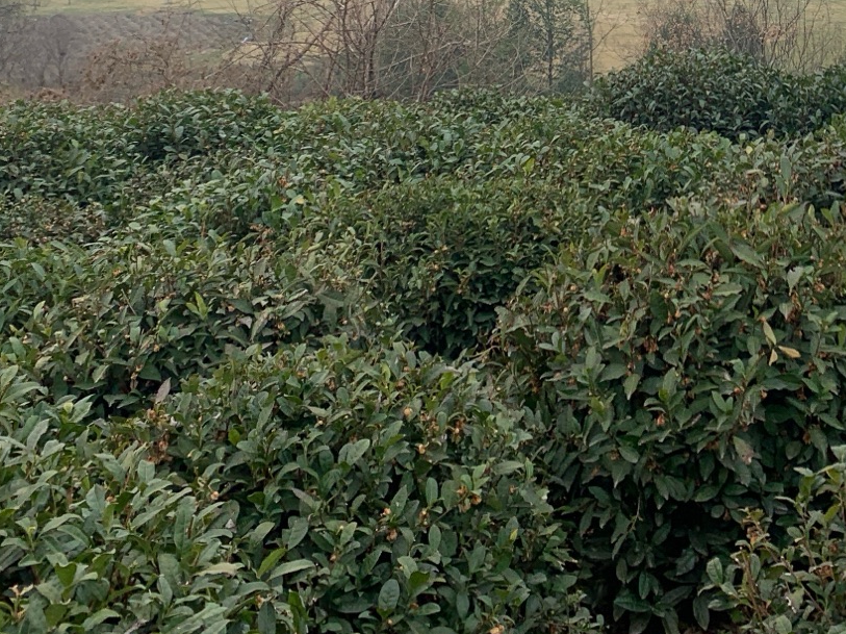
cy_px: -120
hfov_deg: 28.9
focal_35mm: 64
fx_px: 1563
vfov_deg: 21.4
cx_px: 784
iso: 25
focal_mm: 4.25
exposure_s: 1/936
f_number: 1.8
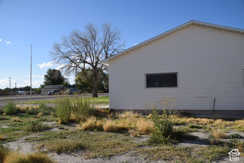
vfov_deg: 47.9
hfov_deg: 67.4
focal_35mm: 27
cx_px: 122
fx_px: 183
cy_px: 82
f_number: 9
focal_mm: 18
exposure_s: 1/320
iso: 200
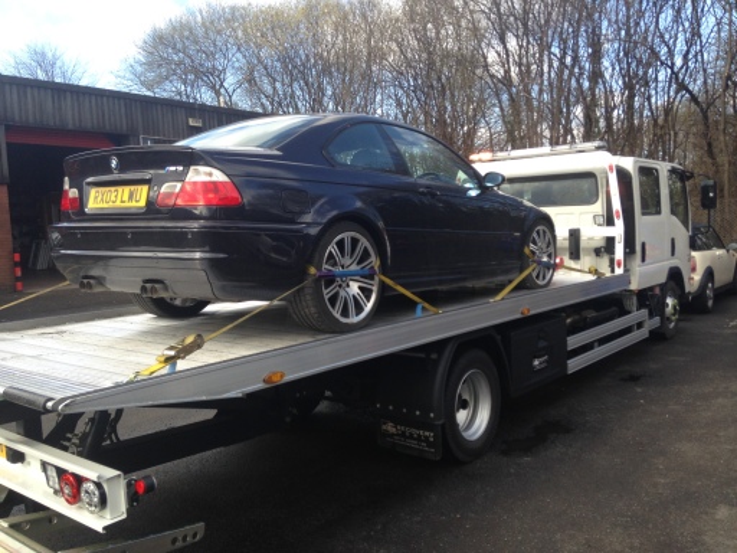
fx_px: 703
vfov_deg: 42.9
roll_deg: +0.4
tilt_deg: -6.0
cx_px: 368
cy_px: 276
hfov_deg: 55.4
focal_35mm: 33
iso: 50
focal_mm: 4.12
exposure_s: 1/347
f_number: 2.4
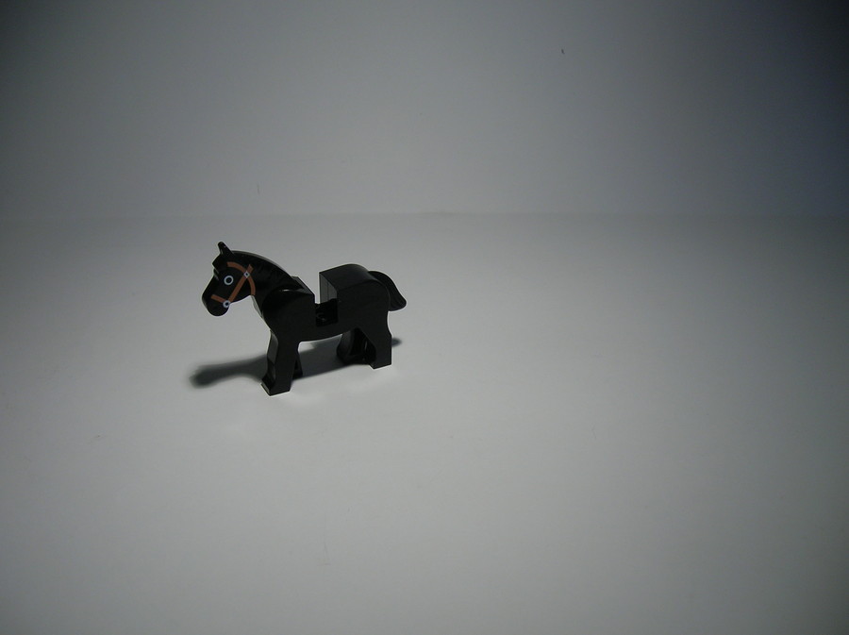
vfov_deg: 41.7
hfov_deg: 54.0
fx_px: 833
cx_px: 424
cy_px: 318
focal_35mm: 34
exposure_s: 1/82
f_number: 2.9
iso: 50
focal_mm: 5.7
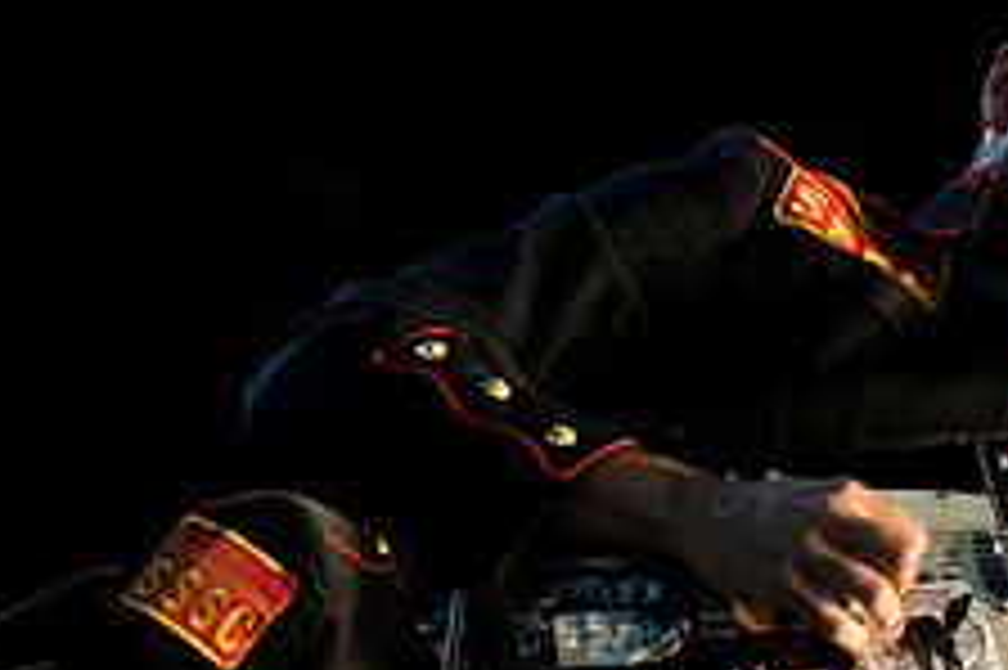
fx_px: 4784
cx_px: 873
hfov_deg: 12.0
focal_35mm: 171
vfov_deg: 8.0
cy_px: 411
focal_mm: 44
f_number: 4
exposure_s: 1/320
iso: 800
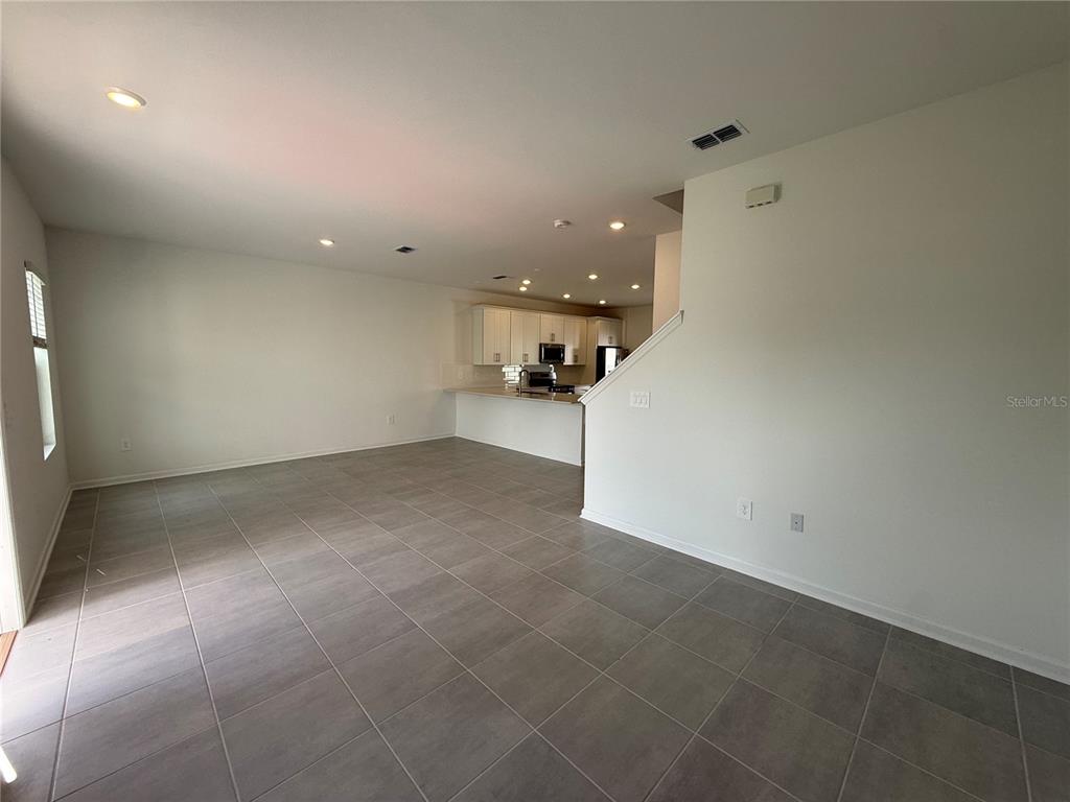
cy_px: 401
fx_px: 433
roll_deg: -0.9
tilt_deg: -4.4
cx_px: 535
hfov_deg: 102.1
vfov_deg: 85.7
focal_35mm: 14
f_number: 2.2
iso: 50
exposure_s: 1/161
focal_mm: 2.22
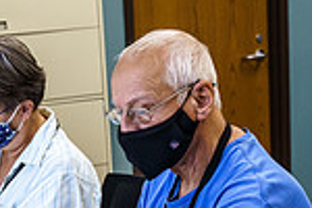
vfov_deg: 13.8
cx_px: 50
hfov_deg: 20.5
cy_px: 202
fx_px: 849
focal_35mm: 98
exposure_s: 1/250
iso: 1250
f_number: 4
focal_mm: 24
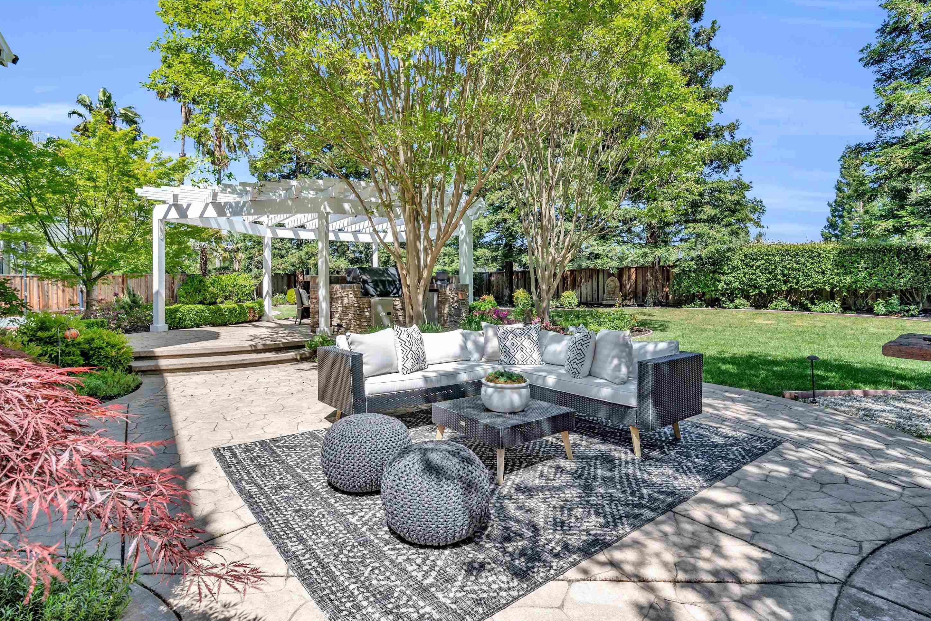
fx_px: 440
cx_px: 458
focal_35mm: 17
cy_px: 295
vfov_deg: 70.4
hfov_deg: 93.3
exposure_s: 1/80
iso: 100
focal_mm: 16
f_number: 8
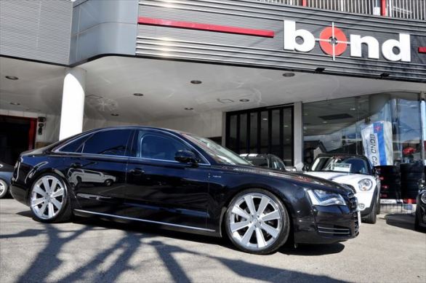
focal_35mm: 33
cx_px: 213
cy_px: 142
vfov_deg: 39.9
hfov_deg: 57.3
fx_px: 390
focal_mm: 22
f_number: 14
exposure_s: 1/200
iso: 200
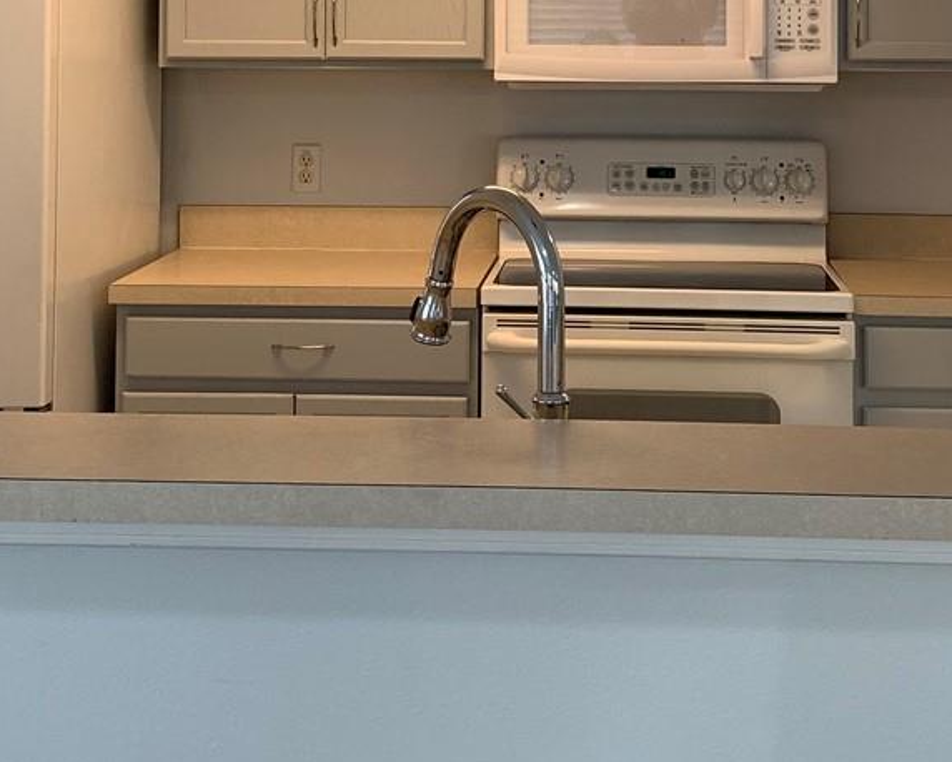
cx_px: 516
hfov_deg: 26.8
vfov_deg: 20.8
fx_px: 2001
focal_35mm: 71
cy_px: -15
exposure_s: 1/120
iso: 80
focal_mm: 4.25
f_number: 1.8
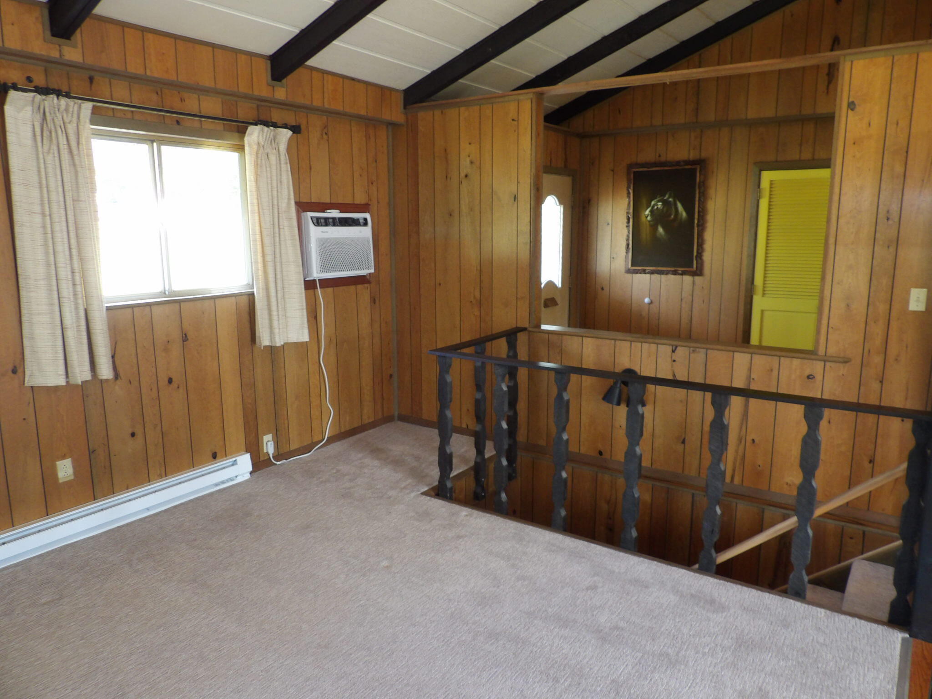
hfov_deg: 71.6
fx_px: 646
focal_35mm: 24
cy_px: 350
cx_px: 466
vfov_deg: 56.8
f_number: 3.2
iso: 218
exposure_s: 1/17
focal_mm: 4.3
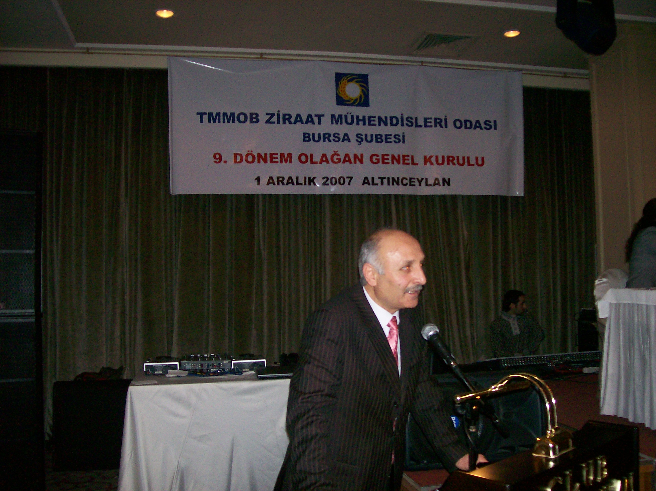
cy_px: 246
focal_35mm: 36
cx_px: 328
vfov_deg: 39.6
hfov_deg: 51.4
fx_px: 682
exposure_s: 1/64
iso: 140
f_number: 2.7
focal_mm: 6
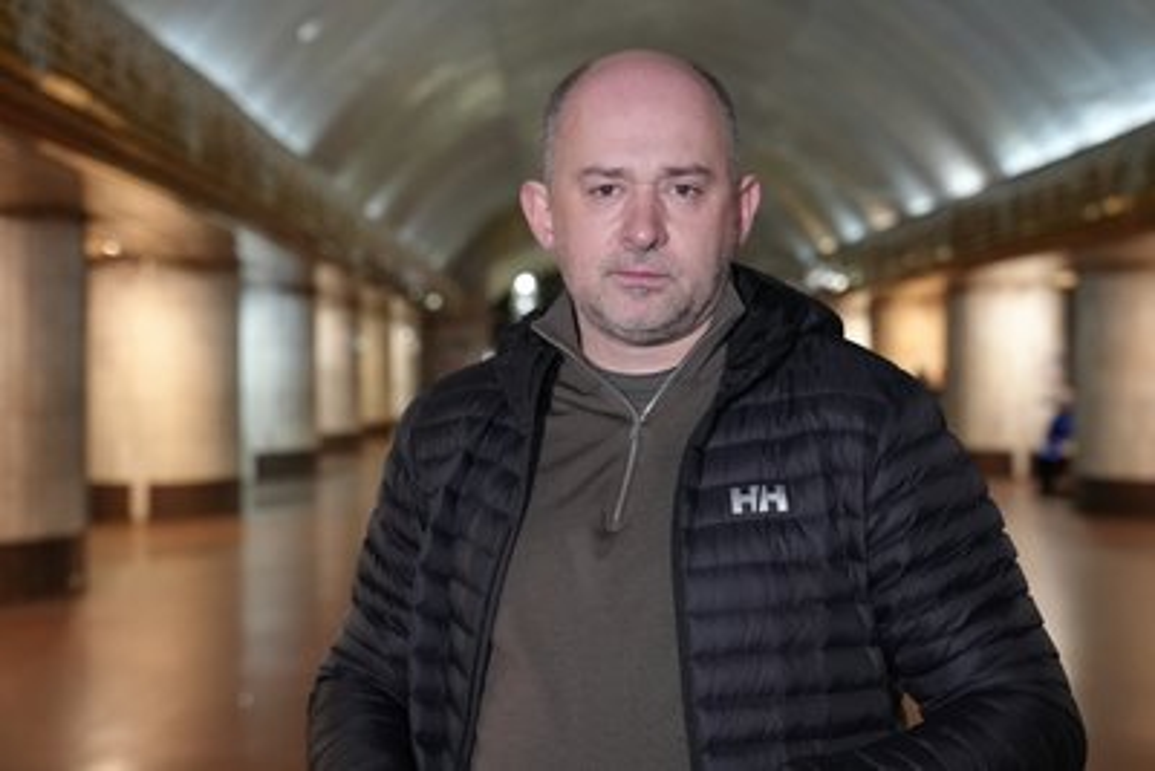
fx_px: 1797
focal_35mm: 56
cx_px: 578
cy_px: 386
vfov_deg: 24.2
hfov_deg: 35.6
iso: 8000
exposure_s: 1/160
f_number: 4
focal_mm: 56
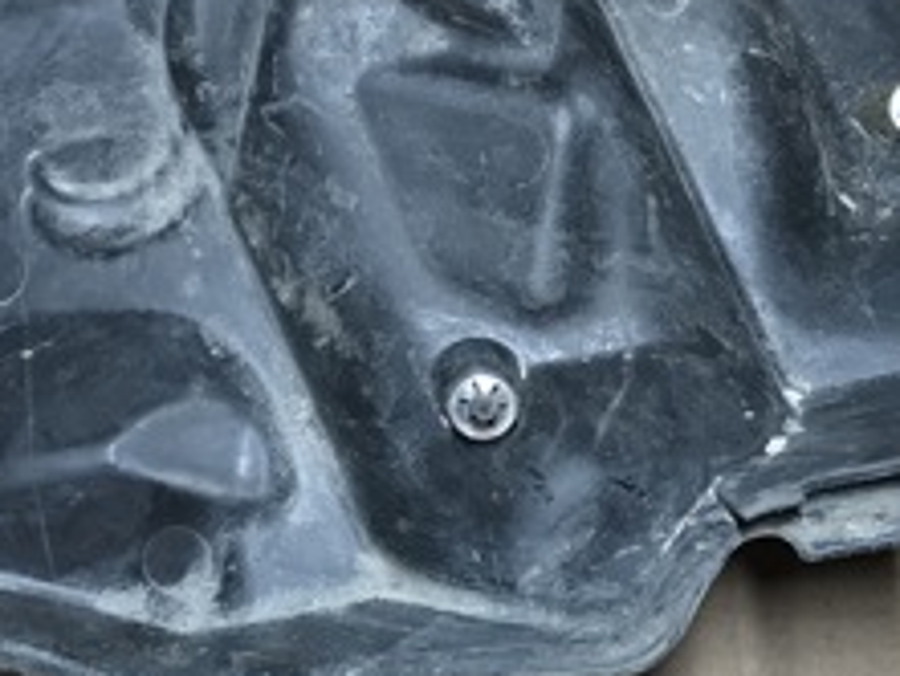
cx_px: 489
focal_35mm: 81
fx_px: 2107
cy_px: 312
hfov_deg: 24.1
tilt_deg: -71.6
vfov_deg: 18.2
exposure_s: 1/17
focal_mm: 3.99
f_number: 1.8
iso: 40
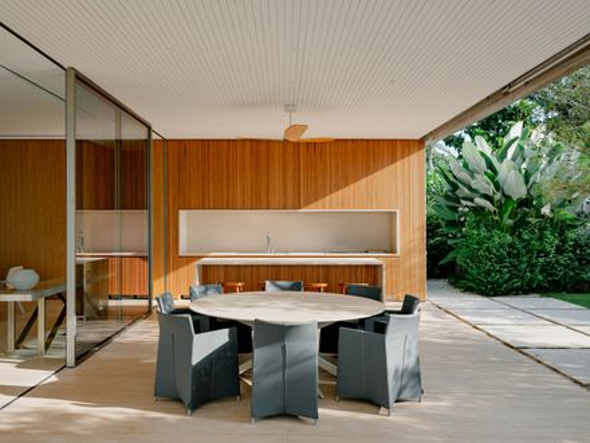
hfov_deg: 60.0
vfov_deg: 46.8
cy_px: 222
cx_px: 295
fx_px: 511
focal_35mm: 30
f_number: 9
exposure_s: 1/60
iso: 200
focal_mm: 37.6
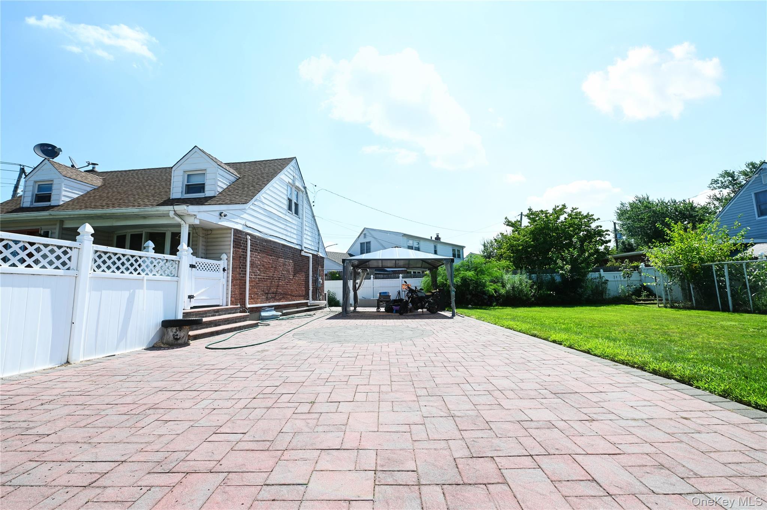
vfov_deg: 81.1
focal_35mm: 14
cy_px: 255
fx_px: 298
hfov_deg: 104.3
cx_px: 384
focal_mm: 14
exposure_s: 1/160
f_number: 10
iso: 100
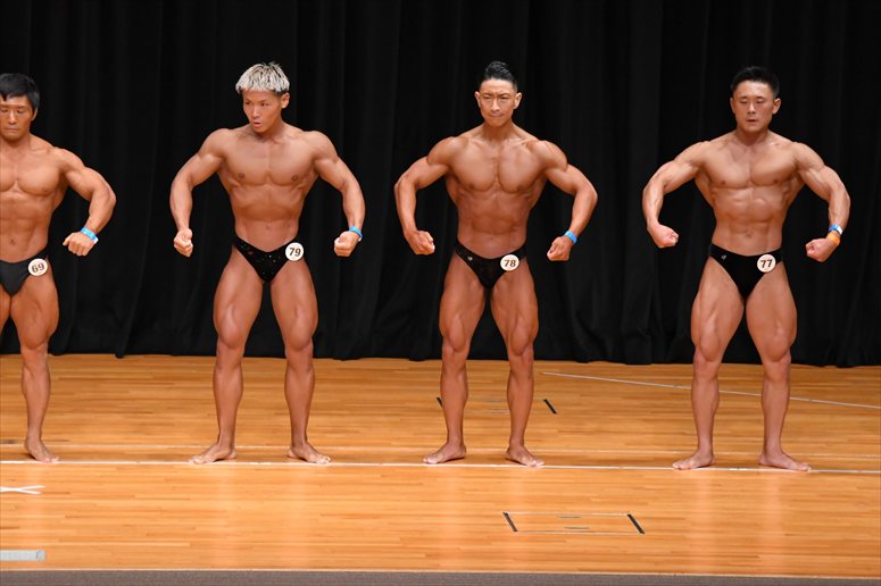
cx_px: 440
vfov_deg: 6.1
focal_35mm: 225
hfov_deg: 9.2
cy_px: 293
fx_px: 5504
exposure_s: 1/400
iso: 4000
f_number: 5.6
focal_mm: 150
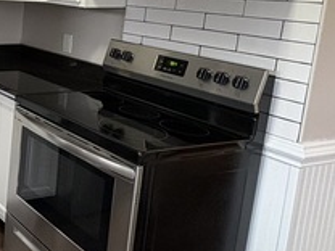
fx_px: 435
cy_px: 34
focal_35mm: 45
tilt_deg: -8.4
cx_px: -115
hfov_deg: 31.1
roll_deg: -2.0
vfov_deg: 31.0
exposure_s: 1/60
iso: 320
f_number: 2.2
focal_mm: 2.22
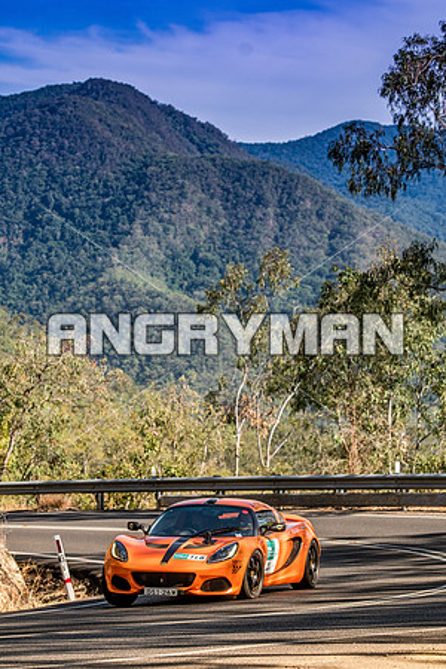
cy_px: 334
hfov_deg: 10.6
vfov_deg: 15.9
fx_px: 2397
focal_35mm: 129
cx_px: 223
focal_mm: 86
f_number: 5
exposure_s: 1/2500
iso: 250
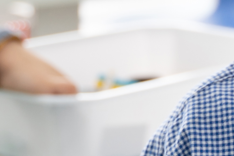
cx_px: 372
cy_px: 54
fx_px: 1573
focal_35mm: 242
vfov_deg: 5.7
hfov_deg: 8.3
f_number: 2.8
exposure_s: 1/160
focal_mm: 39
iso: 250
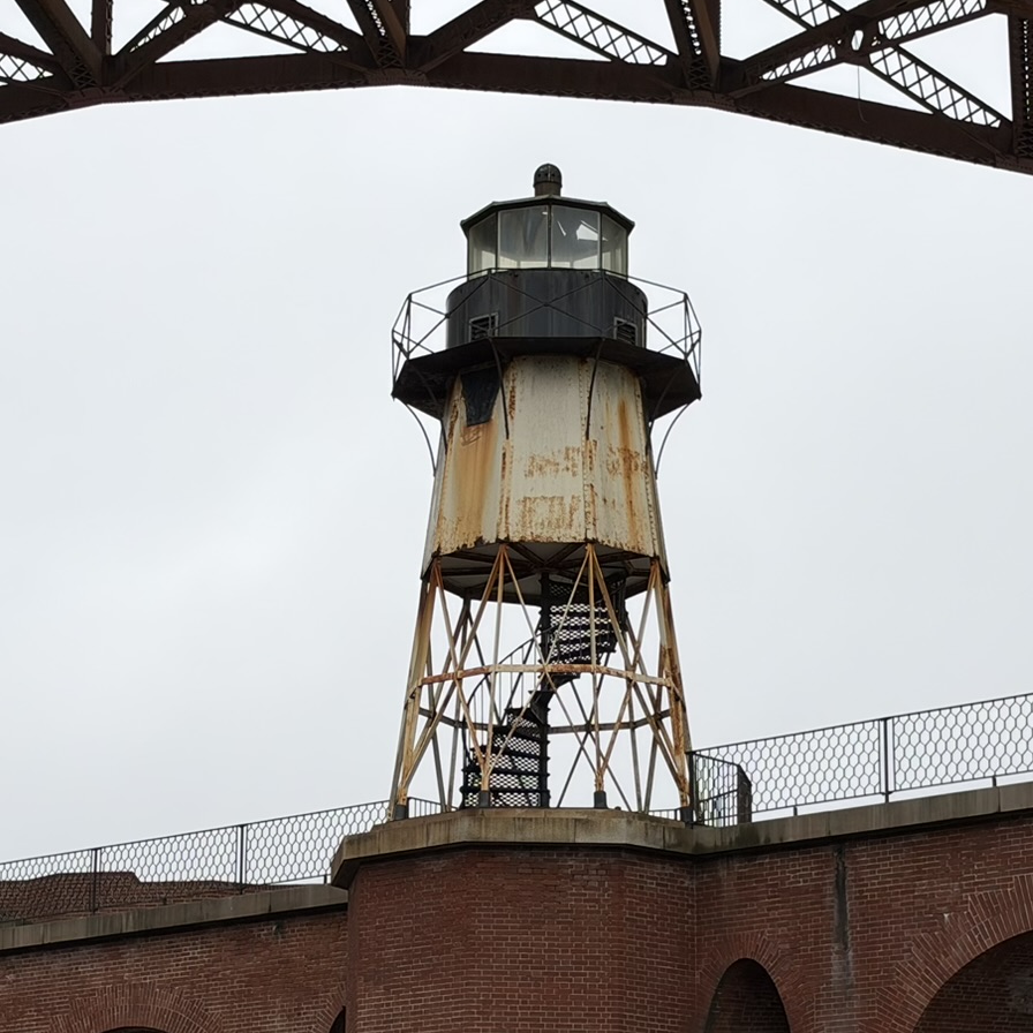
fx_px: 3275
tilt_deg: +13.5
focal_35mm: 97
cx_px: 424
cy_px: 683
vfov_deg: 17.9
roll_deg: -0.9
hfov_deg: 17.9
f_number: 1.8
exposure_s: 1/4405
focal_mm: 6.93
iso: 64
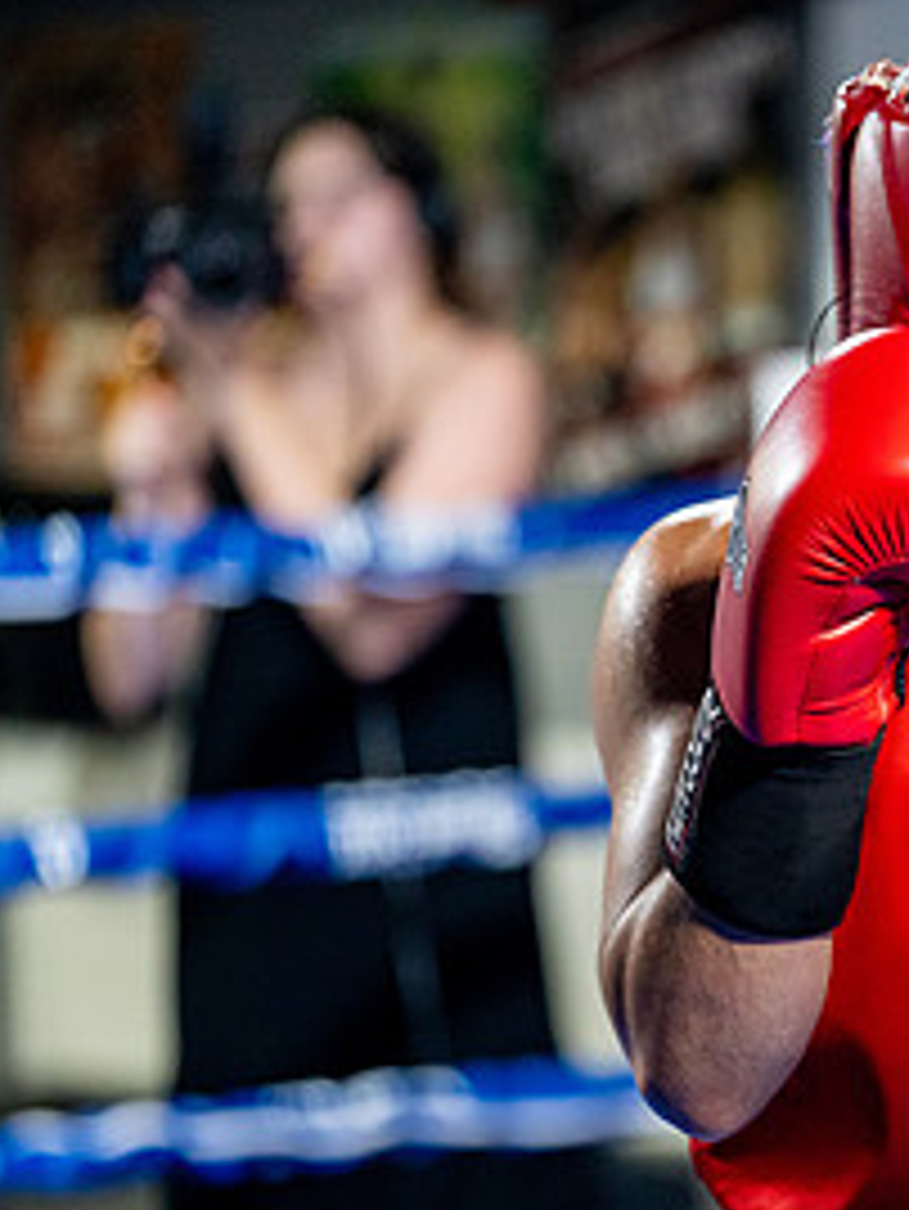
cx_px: 1179
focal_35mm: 199
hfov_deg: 7.4
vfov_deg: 9.9
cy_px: 785
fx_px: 6962
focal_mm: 96
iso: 4000
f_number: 2
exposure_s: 1/800
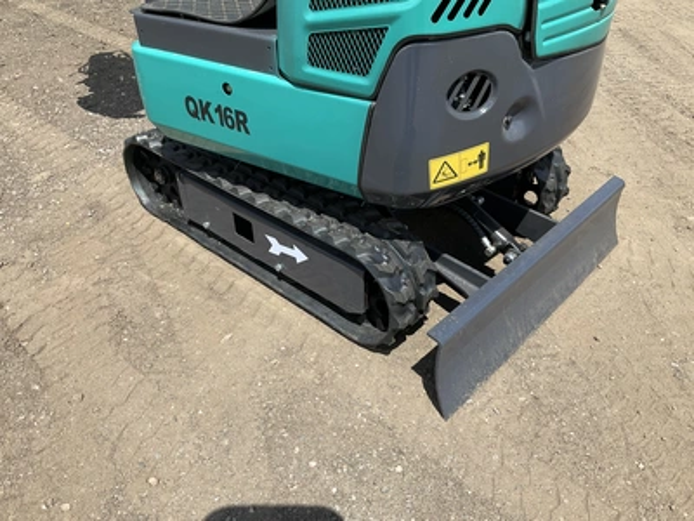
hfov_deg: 61.7
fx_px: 581
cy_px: 260
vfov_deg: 48.2
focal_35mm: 29
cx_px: 347
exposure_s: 1/1534
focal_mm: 3
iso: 25
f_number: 1.8
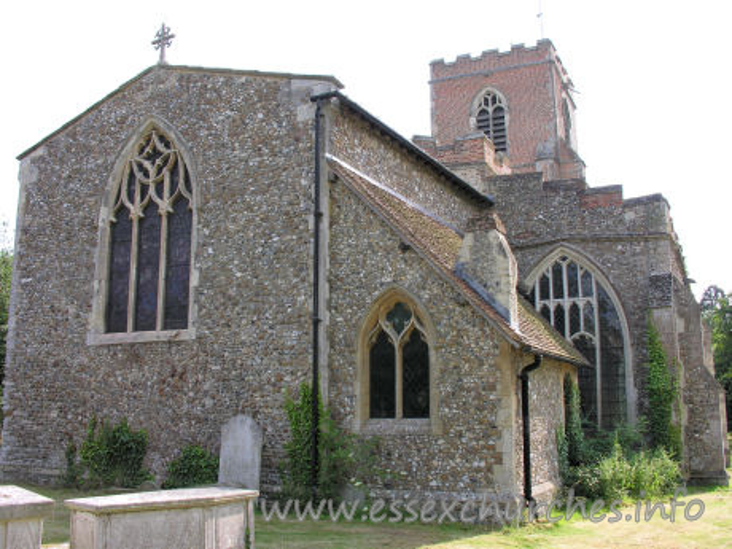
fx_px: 740
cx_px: 366
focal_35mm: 35
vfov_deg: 40.7
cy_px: 274
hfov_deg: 52.6
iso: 50
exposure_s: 1/122
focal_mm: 8.9
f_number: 4.5
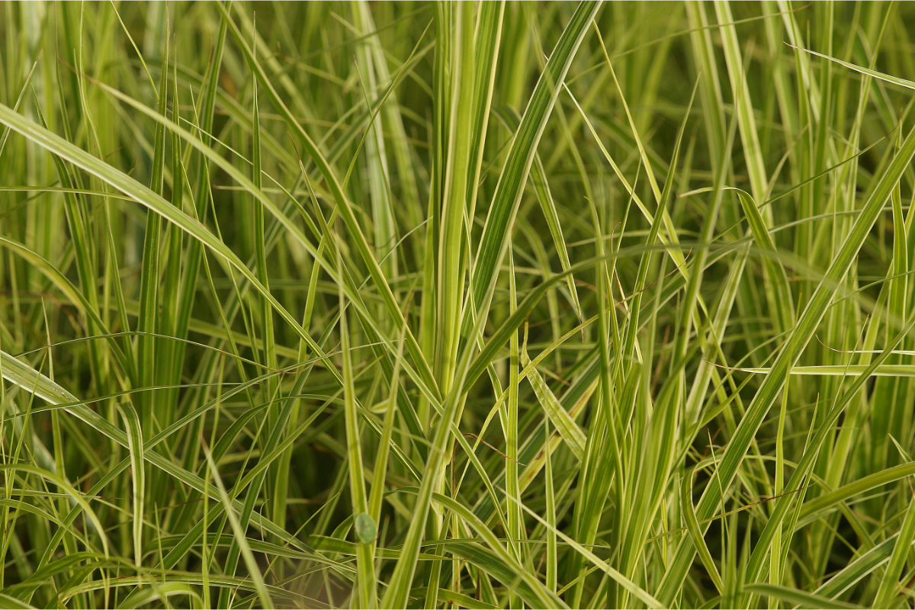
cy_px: 305
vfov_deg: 9.1
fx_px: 3812
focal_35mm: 150
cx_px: 458
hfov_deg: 13.7
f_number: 8
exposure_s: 1/160
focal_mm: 100
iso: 160
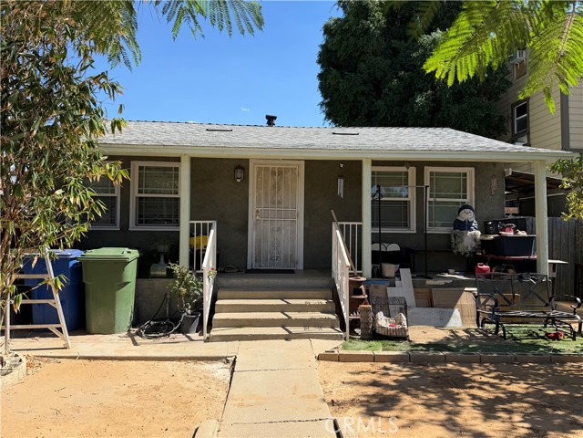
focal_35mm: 24
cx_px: 292
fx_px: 404
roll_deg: +0.2
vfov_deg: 56.8
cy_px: 219
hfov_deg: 71.6
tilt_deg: +2.6
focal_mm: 6.76
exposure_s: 1/2703
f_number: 1.78
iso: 80
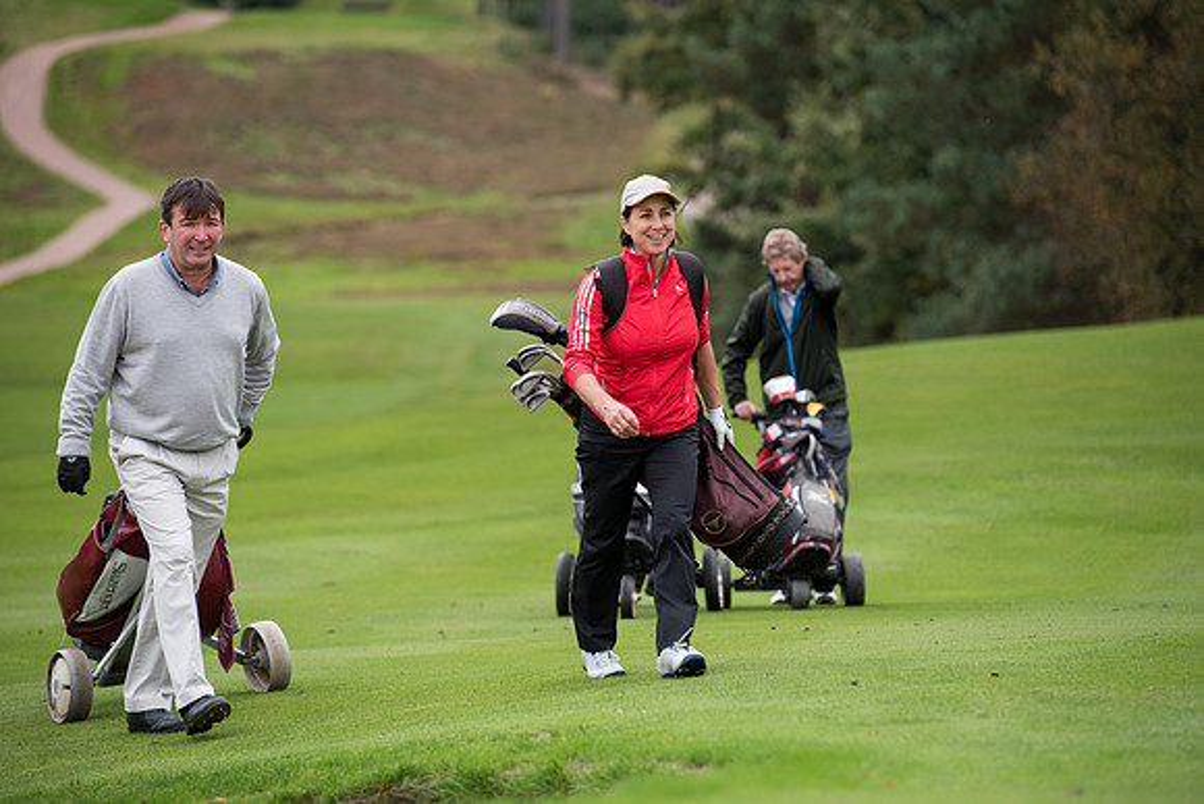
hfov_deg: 10.3
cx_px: 602
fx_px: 6690
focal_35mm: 200
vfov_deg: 6.9
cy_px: 402
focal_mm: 200
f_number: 4
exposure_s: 1/1250
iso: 640
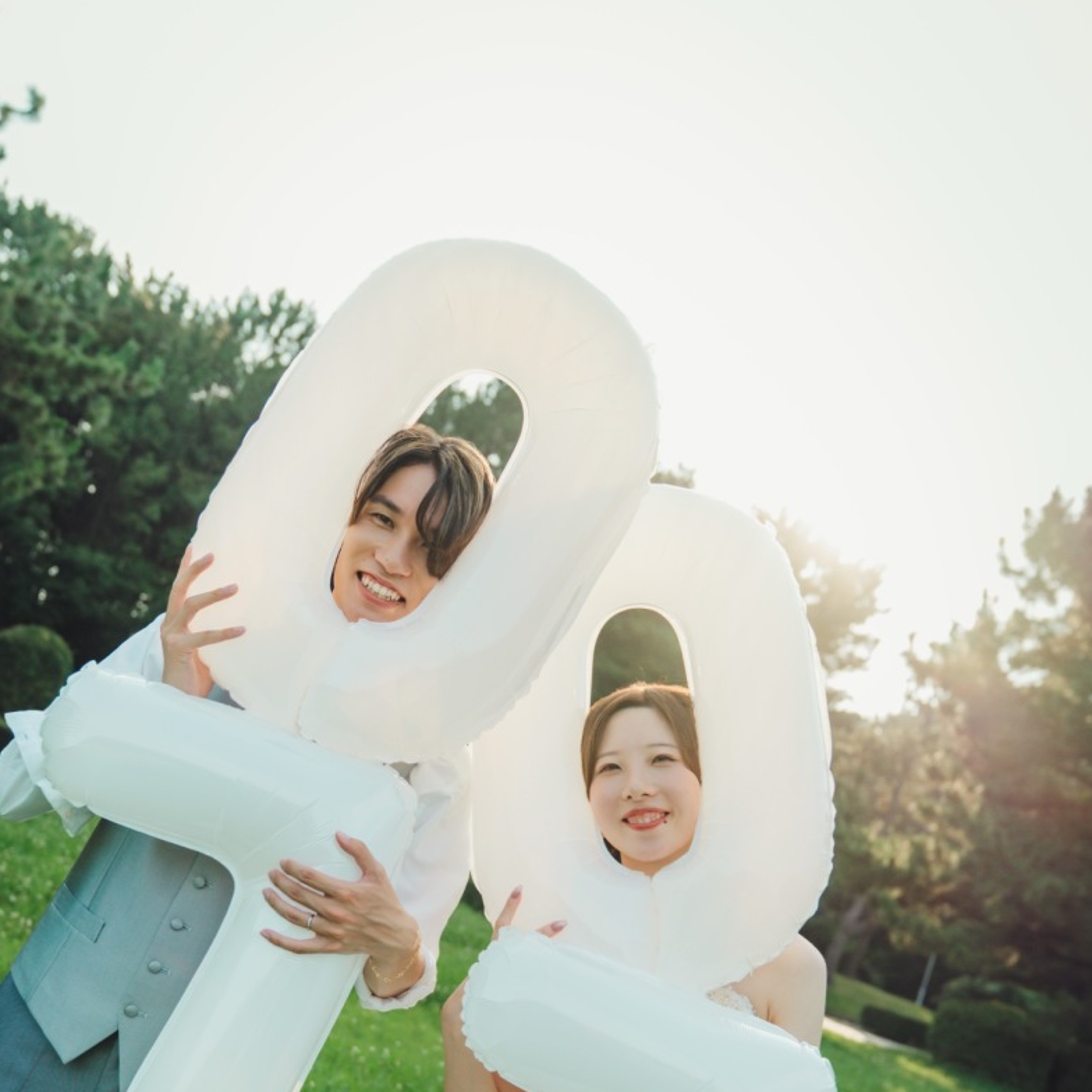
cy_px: 800
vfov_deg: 41.7
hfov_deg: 42.8
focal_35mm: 39
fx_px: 1392
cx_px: 539
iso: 640
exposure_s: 1/2000
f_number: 3.2
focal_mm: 30
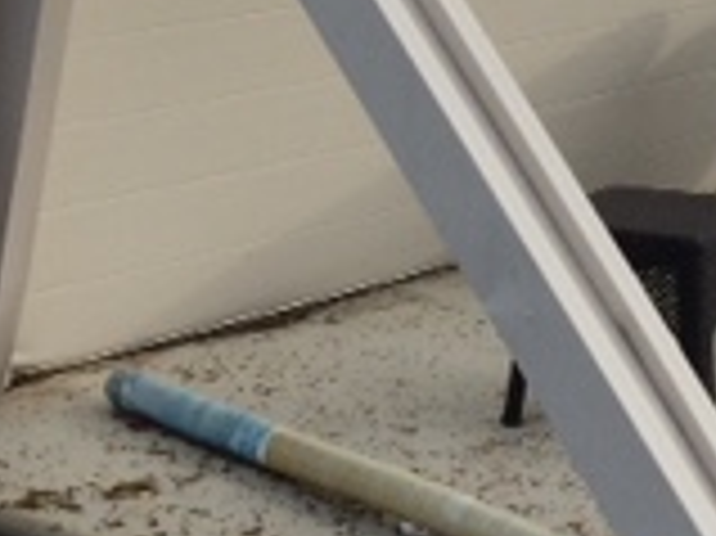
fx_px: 2501
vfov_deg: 12.1
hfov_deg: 16.3
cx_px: 468
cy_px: 27
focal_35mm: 121
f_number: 2.2
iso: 40
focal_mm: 4.12
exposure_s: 1/1325
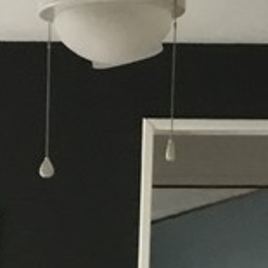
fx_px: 1585
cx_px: -92
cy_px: 607
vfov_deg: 8.9
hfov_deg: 9.5
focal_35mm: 181
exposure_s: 1/30
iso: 40
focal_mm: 3.3
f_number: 2.4
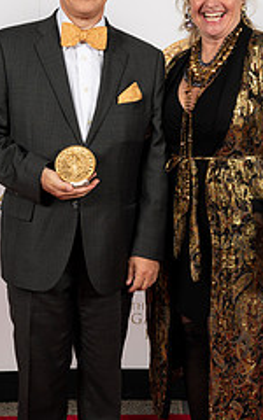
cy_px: 206
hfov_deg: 20.0
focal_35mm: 65
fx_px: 745
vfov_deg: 31.5
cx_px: 154
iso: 64
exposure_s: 1/125
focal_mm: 34
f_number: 11
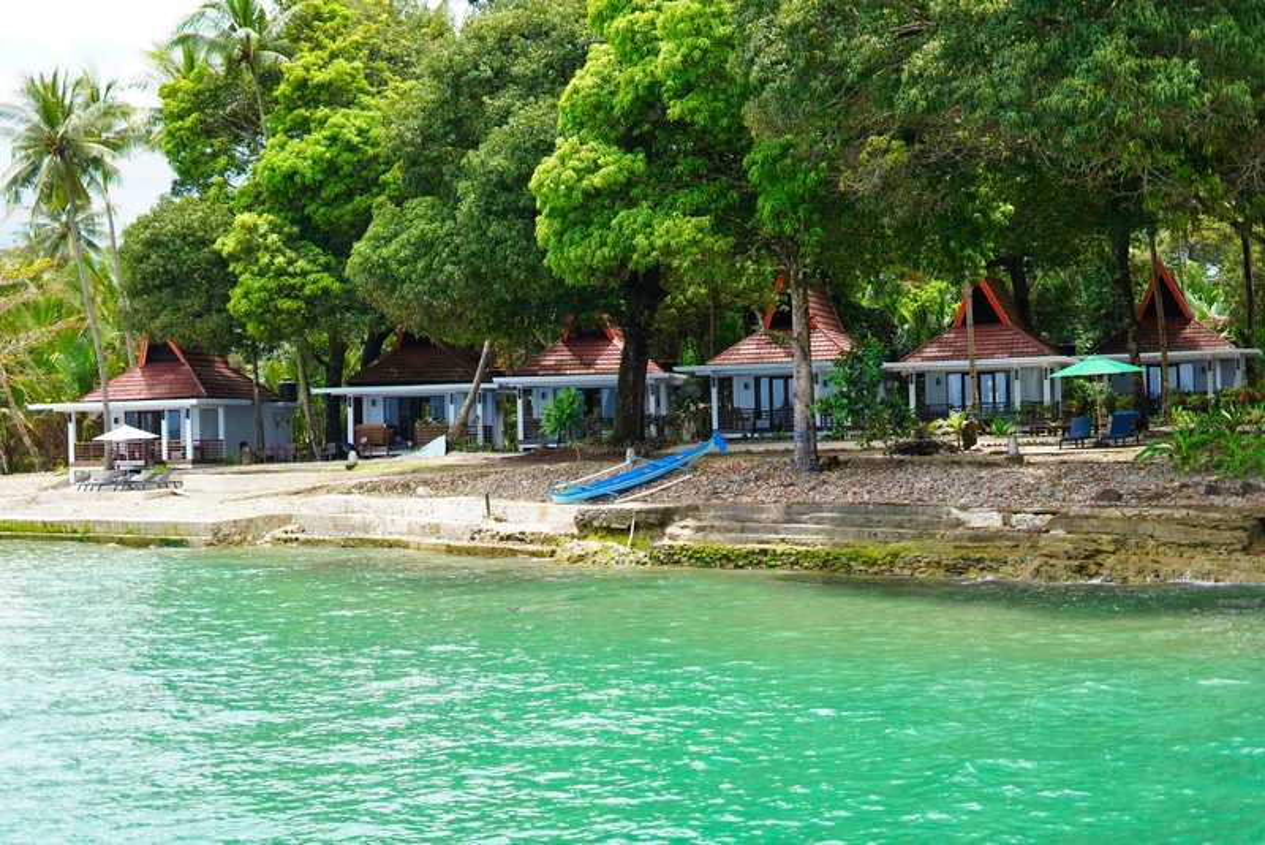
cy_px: 422
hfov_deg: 39.6
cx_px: 632
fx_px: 1757
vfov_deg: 27.0
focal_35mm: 50
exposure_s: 1/8000
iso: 640
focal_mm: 50
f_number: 2.2
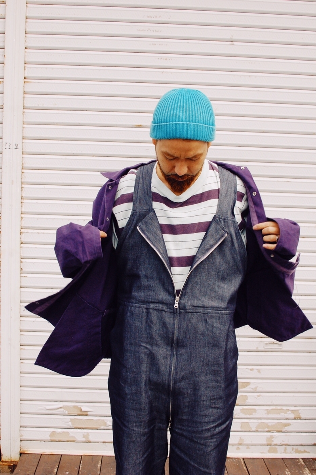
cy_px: 238
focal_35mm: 52
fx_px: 692
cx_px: 158
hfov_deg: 25.7
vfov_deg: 37.9
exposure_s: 1/320
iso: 800
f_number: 9
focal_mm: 35
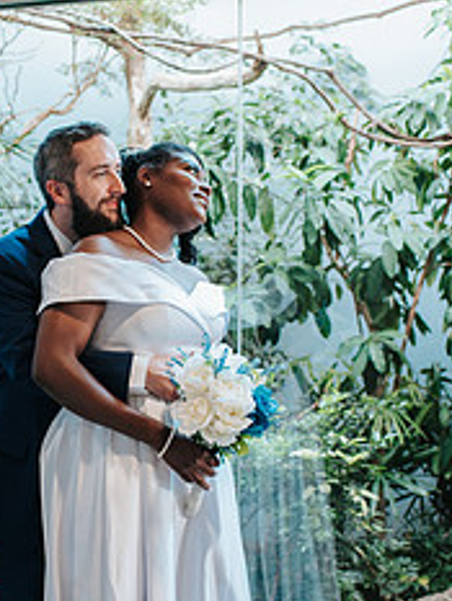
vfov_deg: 29.7
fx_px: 1131
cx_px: 121
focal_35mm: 65
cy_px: 371
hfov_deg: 22.4
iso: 500
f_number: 2.8
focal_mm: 35
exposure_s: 1/160
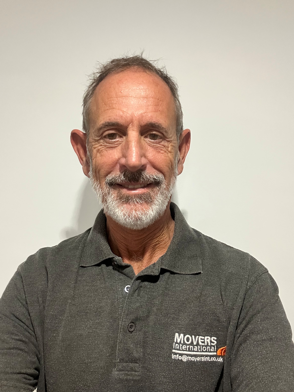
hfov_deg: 46.8
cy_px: 196
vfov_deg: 60.0
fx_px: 340
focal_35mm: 30
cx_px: 147
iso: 250
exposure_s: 1/60
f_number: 1.9
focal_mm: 2.69
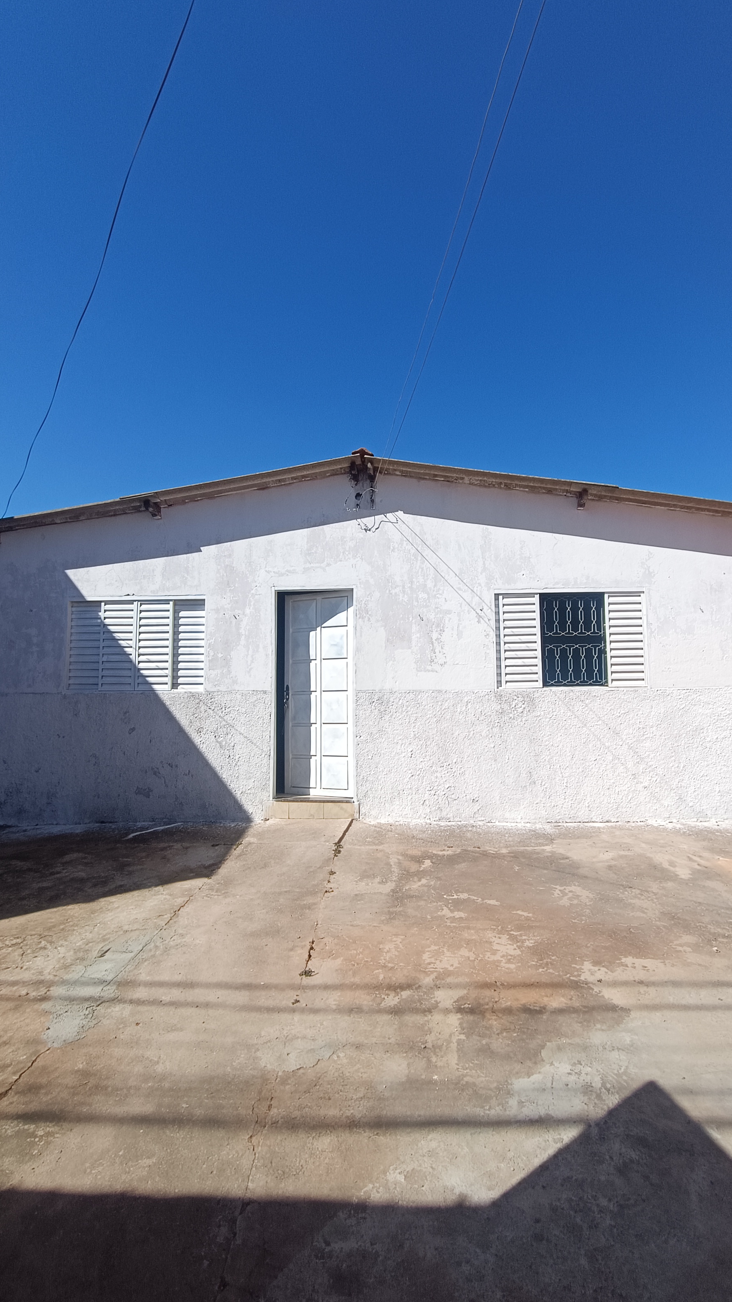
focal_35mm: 18
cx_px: 401
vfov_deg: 92.7
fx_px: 621
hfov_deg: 60.9
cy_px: 644
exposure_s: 1/1548
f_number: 2.2
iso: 52
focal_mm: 1.66
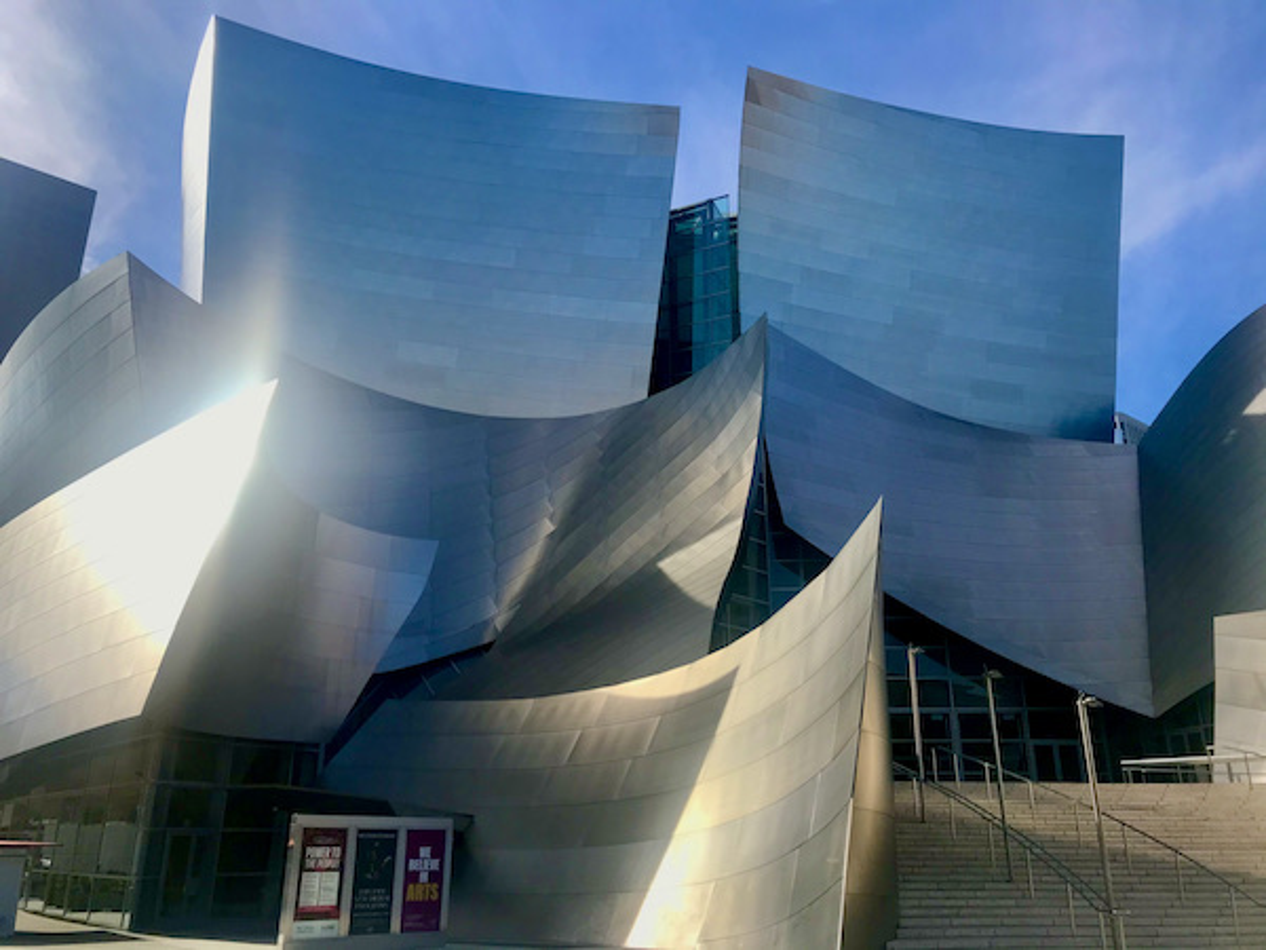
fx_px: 1024
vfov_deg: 49.7
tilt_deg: +19.8
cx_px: 633
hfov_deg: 63.4
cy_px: 475
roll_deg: +0.1
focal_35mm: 28
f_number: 1.8
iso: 20
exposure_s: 1/2398
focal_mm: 3.99
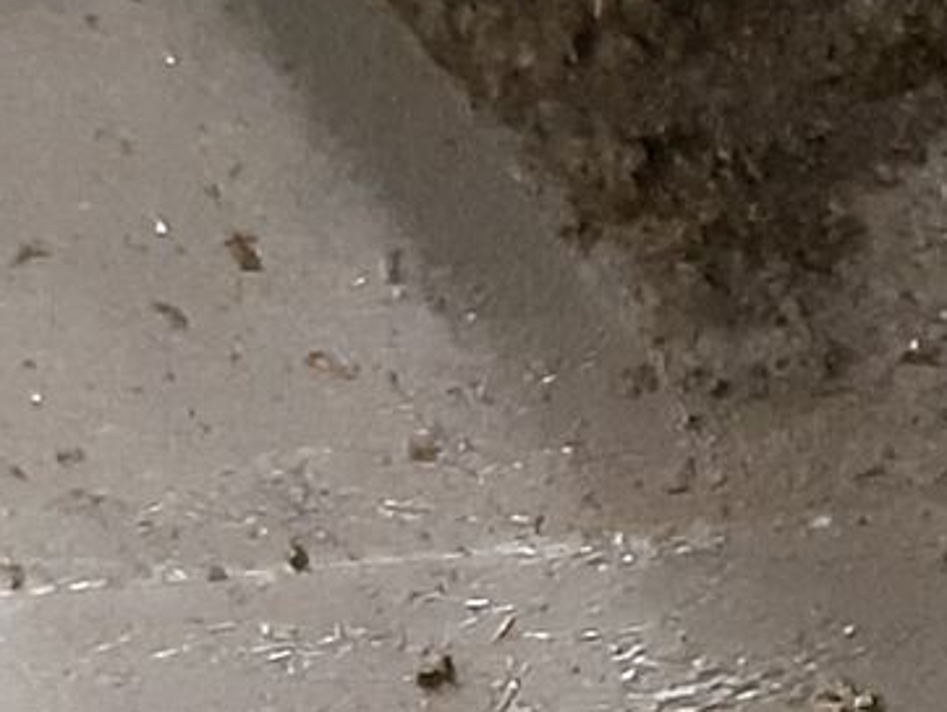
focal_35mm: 147
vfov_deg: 9.7
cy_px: 1186
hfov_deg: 12.2
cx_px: 1774
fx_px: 4024
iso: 640
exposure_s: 1/17
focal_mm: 3.93
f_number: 1.7
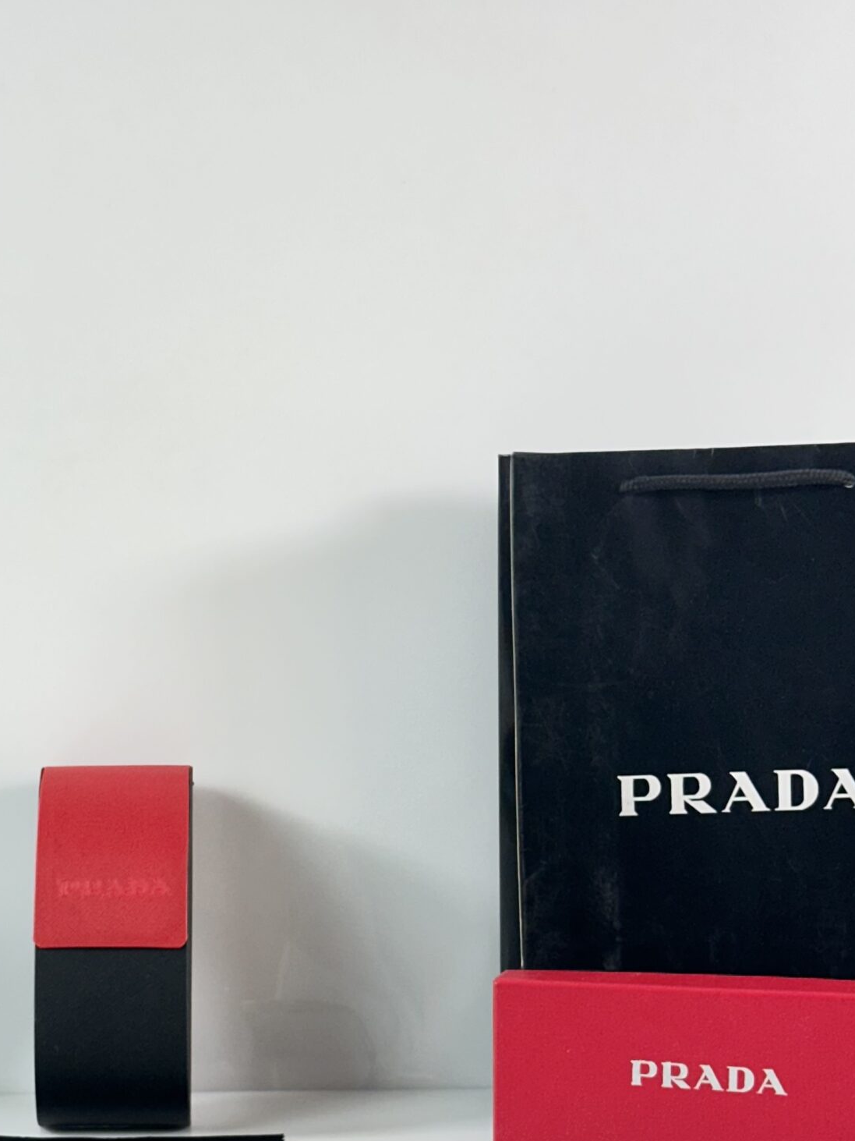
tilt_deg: -7.3
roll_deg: +0.2
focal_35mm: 84
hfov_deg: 17.5
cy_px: 760
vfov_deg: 23.2
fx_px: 2767
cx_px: 215
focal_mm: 6.86
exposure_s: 1/100
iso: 80
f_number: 1.78
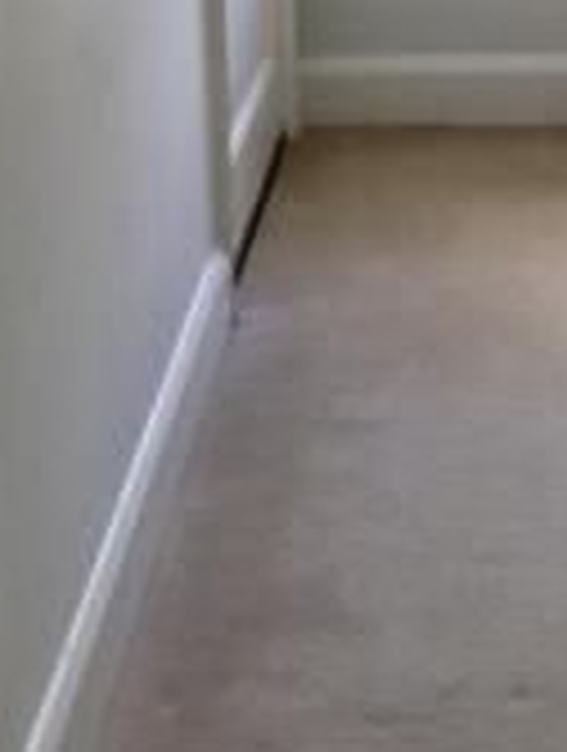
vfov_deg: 22.0
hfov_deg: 18.0
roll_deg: +0.2
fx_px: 1762
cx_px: 526
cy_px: -182
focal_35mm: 81
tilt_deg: -13.0
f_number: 2.4
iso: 32
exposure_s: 1/50
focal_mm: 3.3
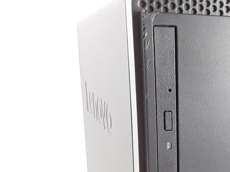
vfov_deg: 24.6
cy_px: 149
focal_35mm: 58
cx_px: 232
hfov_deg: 30.8
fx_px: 385
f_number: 1.9
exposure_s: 1/33
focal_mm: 2.91
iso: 160
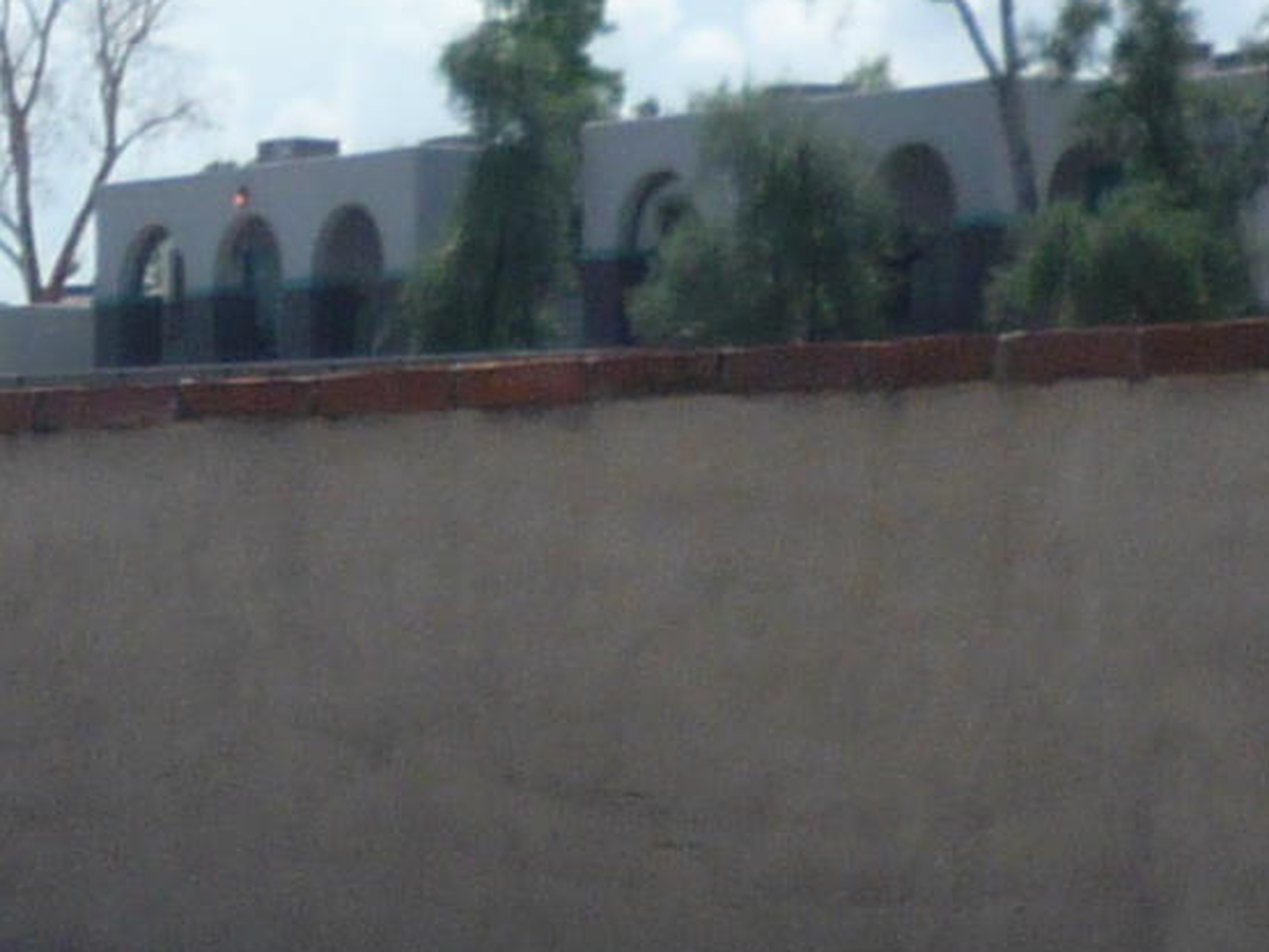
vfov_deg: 8.2
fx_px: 6563
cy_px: 1321
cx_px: -746
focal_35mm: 179
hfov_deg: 10.6
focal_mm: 5.5
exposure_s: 1/320
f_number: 8
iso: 100
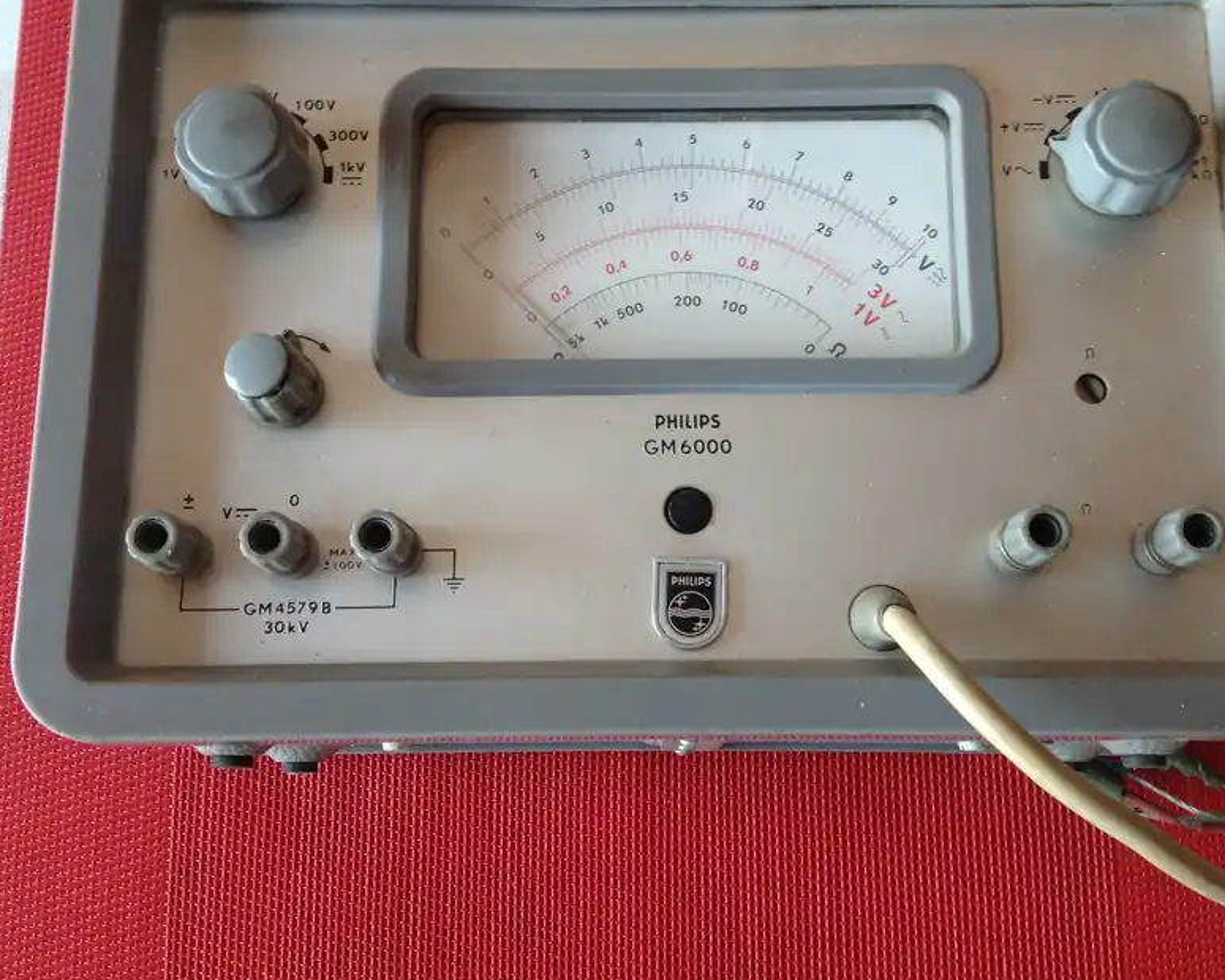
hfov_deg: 42.0
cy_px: 397
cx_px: 665
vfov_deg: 34.1
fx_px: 1595
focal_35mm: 44
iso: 80
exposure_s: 1/15
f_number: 2.4
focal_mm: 4.28
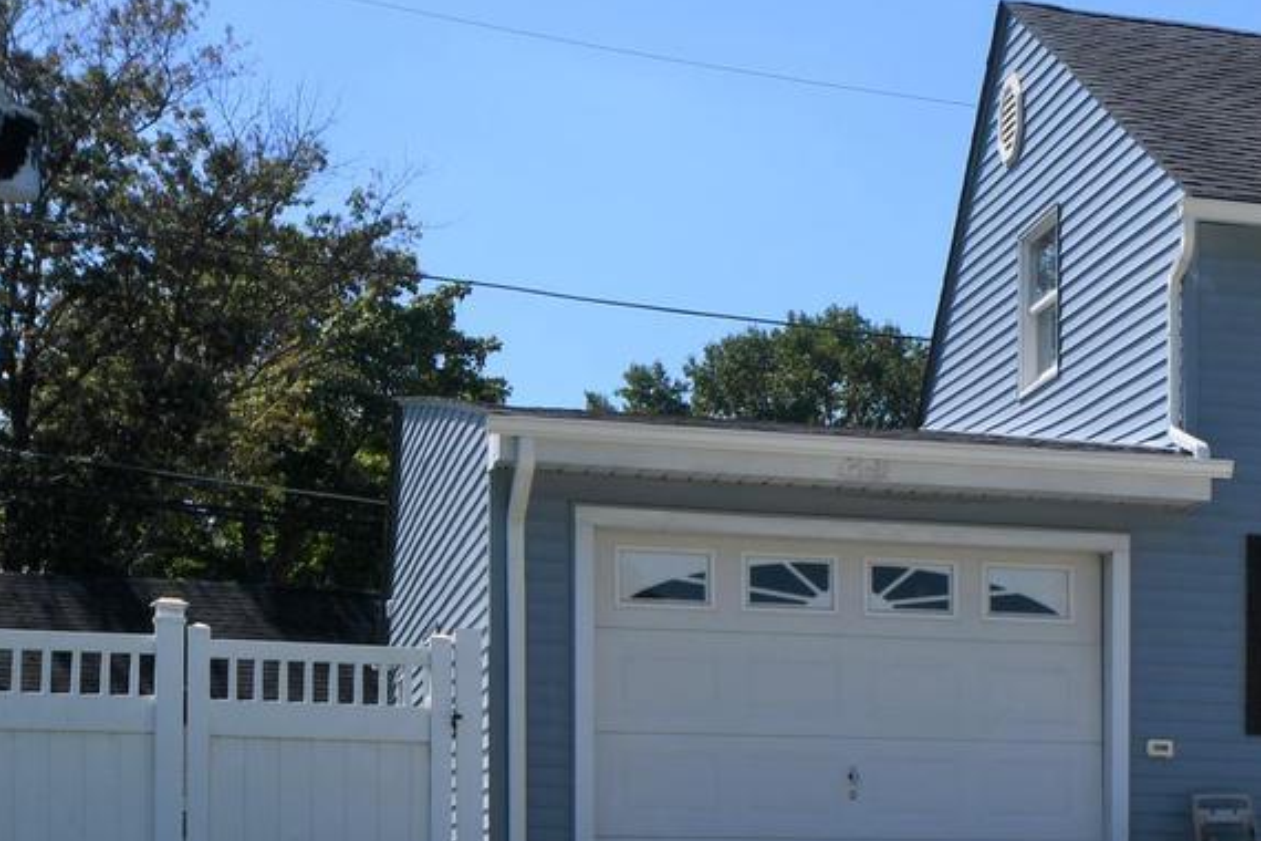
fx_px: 3187
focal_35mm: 91
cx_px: 1431
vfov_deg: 14.6
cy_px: 983
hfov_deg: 21.1
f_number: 13
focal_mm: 24
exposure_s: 1/250
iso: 100
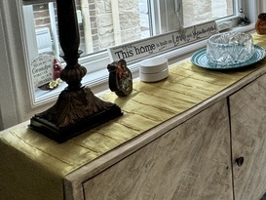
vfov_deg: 32.0
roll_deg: +0.7
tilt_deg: -8.5
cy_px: -7
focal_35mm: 41
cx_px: 312
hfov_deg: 36.4
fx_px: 315
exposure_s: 1/120
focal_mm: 2.22
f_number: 2.2
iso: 125
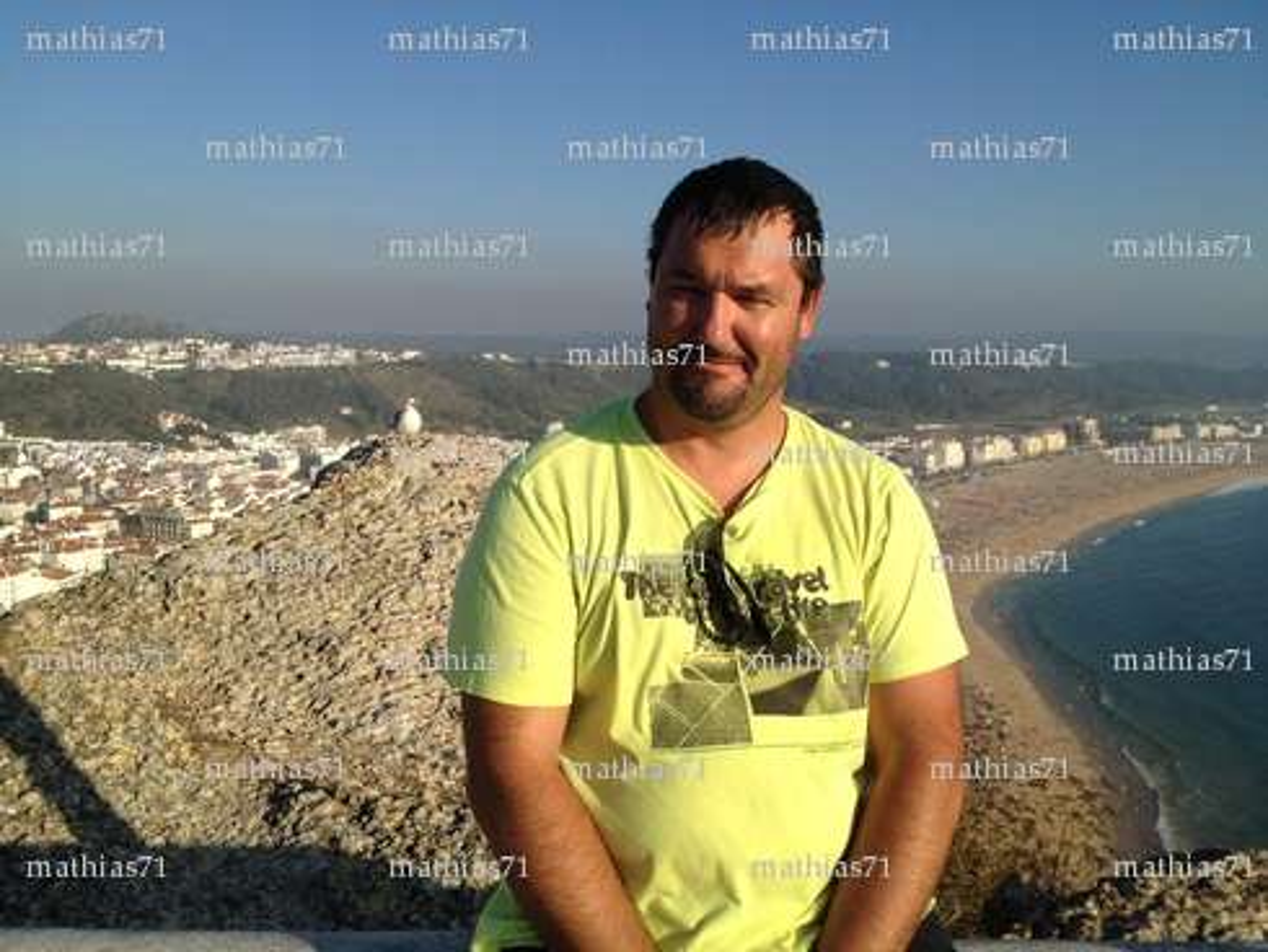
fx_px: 1283
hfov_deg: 52.6
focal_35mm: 35
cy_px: 476
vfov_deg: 40.7
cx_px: 634
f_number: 2.4
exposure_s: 1/1972
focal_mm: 4.28
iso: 50
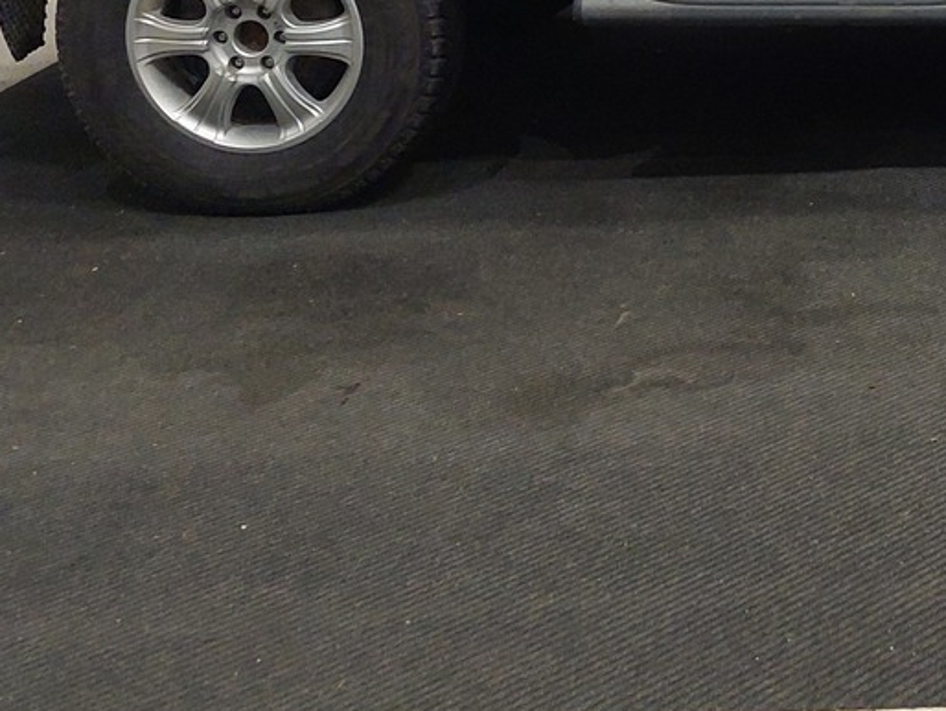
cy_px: -83
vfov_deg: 20.0
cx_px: 953
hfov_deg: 26.3
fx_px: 1914
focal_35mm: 70
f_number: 1.8
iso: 320
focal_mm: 5.23
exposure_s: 1/100
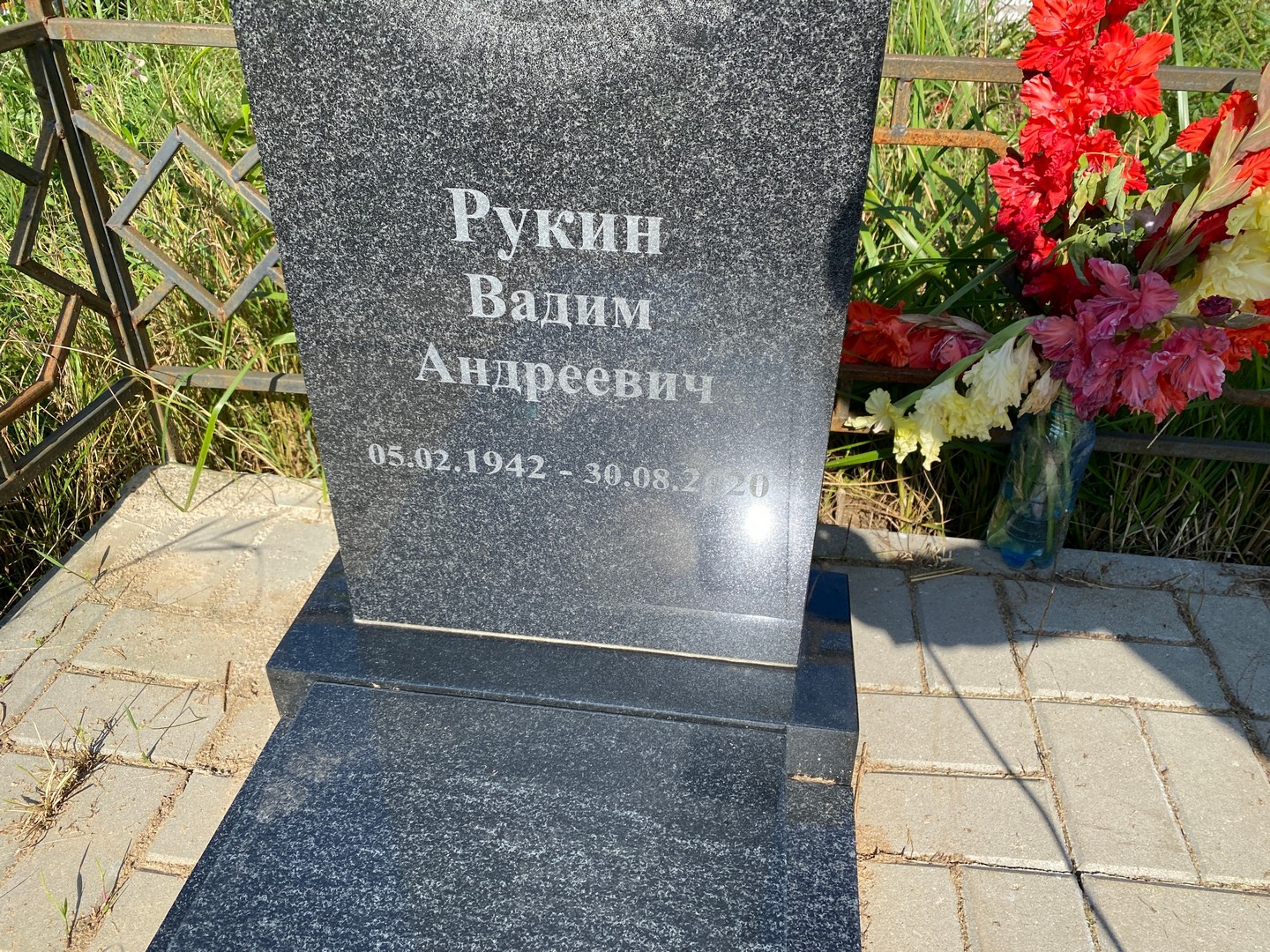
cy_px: 476
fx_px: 954
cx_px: 635
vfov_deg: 53.1
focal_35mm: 26
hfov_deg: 67.3
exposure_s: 1/1543
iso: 32
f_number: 1.8
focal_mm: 4.25
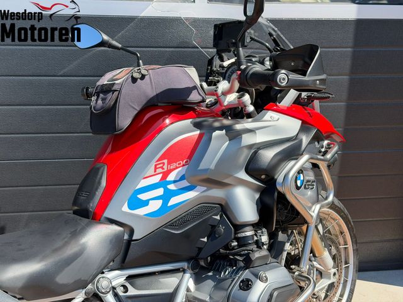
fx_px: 559
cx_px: 202
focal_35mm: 48
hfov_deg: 39.7
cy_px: 151
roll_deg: -1.4
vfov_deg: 30.3
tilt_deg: -20.3
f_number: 1.78
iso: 100
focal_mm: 6.76
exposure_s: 1/2976
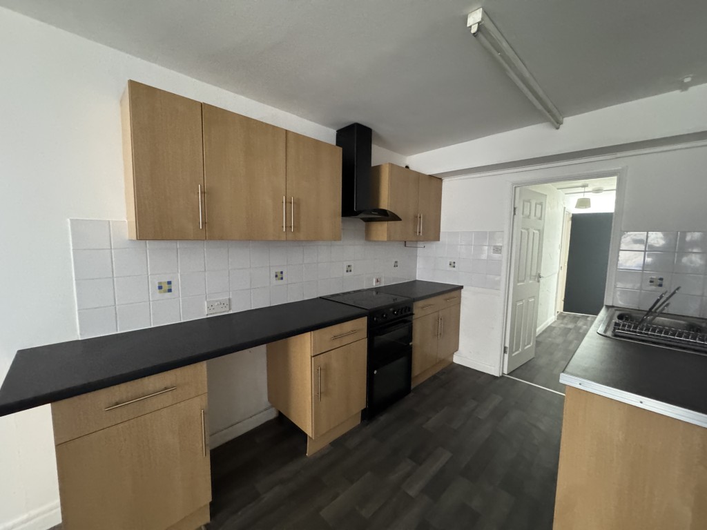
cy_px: 265
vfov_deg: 85.7
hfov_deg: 102.1
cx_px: 354
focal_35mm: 14
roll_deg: -1.2
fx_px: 286
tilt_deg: -4.9
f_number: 2.2
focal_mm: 2.22
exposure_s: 1/60
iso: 1000
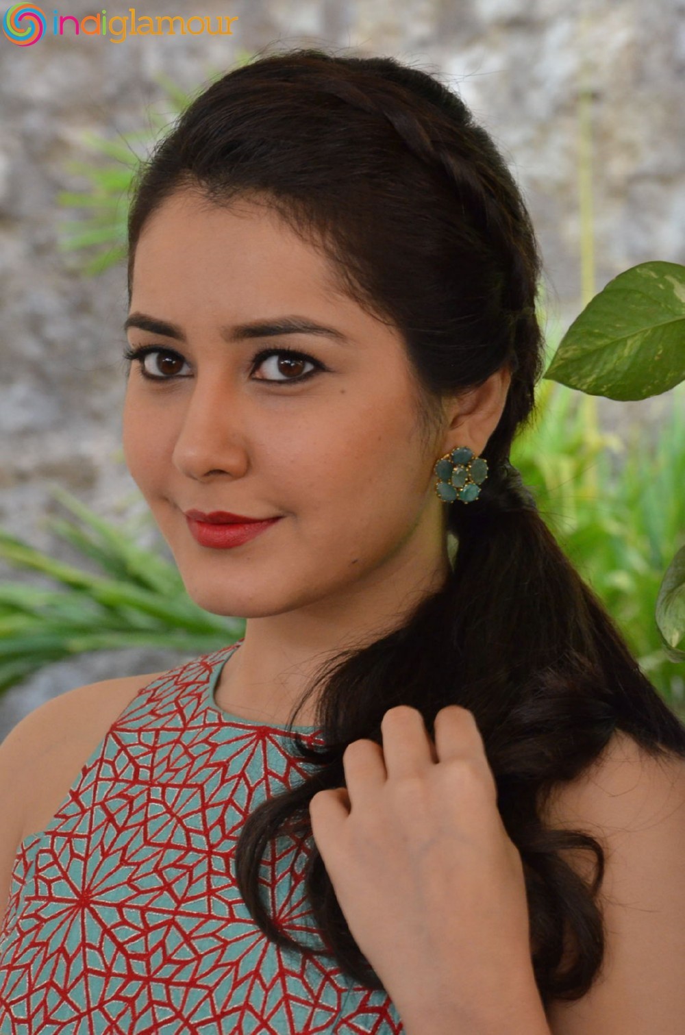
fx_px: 4518
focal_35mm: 158
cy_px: 518
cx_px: 342
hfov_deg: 8.7
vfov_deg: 13.1
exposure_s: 1/125
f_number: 9
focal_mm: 105
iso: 2000
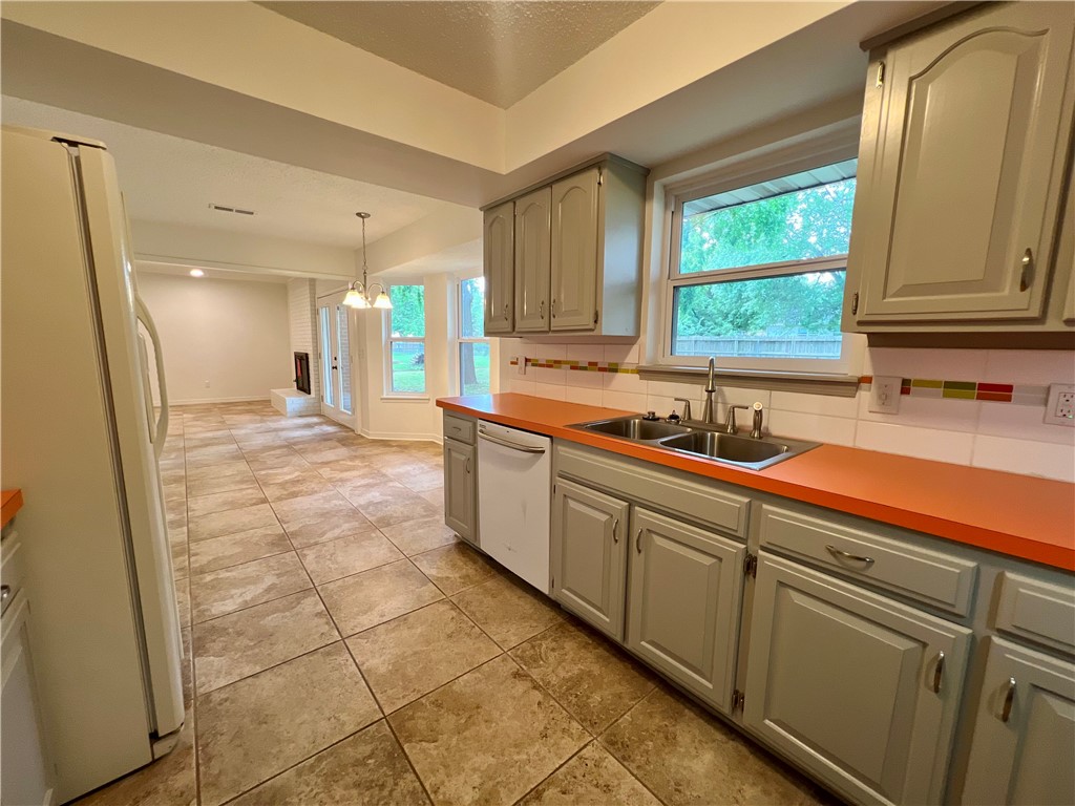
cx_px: 538
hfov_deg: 106.2
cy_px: 403
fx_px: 404
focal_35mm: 13
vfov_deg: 89.9
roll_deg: -0.9
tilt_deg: -8.1
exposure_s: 1/60
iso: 125
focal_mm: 1.57
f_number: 1.8
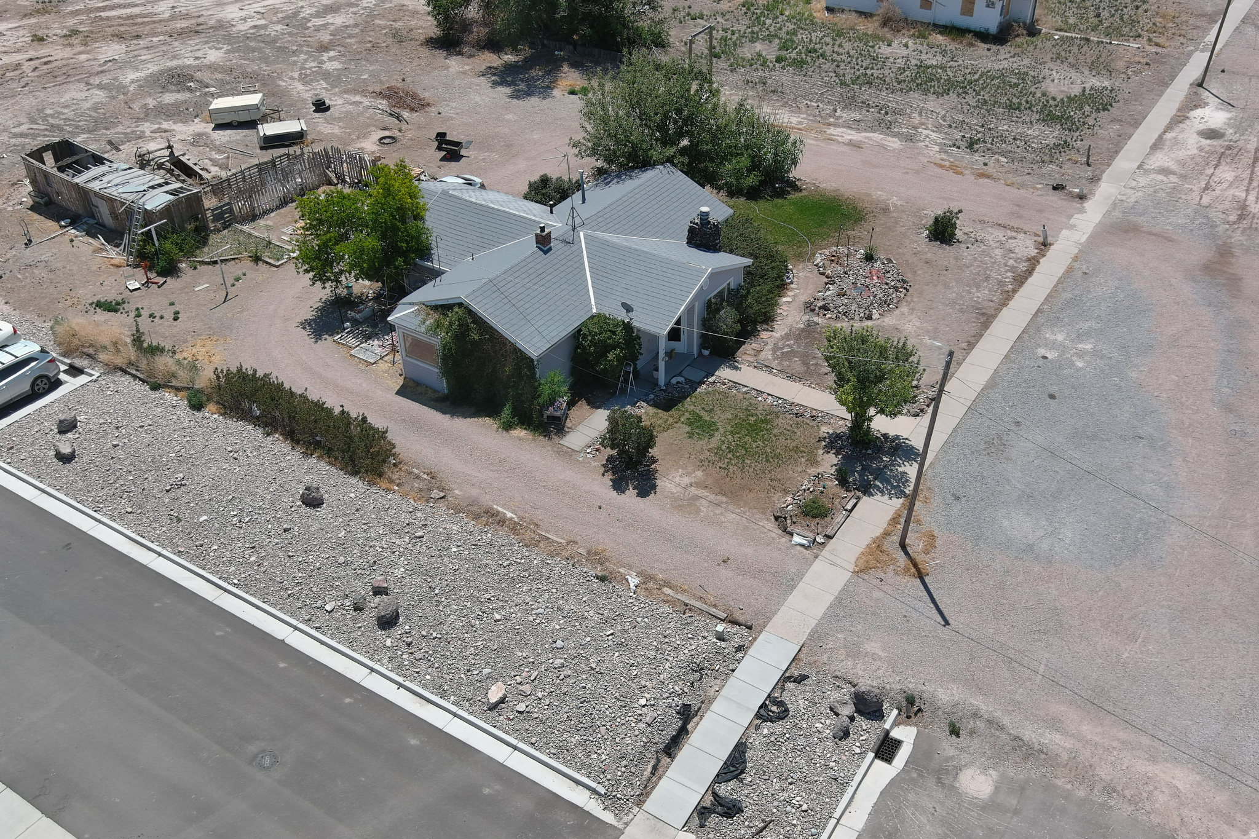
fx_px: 1014
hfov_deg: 63.7
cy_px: 420
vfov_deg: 45.0
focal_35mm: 29
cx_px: 630
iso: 100
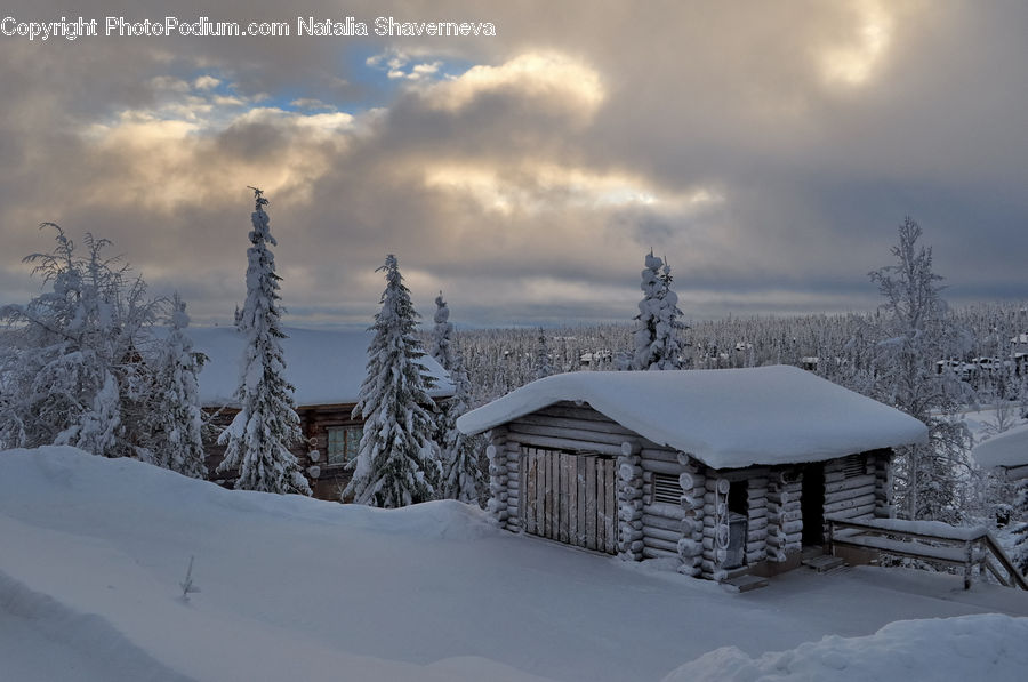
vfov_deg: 39.8
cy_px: 341
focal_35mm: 33
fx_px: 941
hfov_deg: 57.3
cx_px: 514
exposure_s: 1/250
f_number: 10
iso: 200
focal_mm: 22
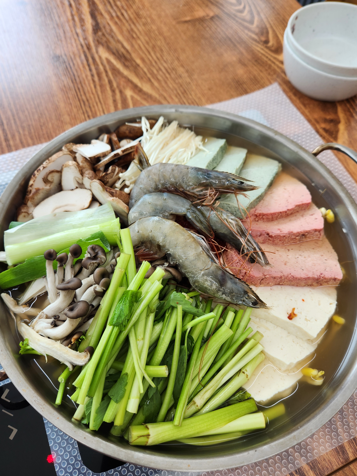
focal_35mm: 23
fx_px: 316
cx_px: 178
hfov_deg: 58.9
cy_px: 238
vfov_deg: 73.9
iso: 32
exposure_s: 1/120
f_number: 1.8
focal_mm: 5.4
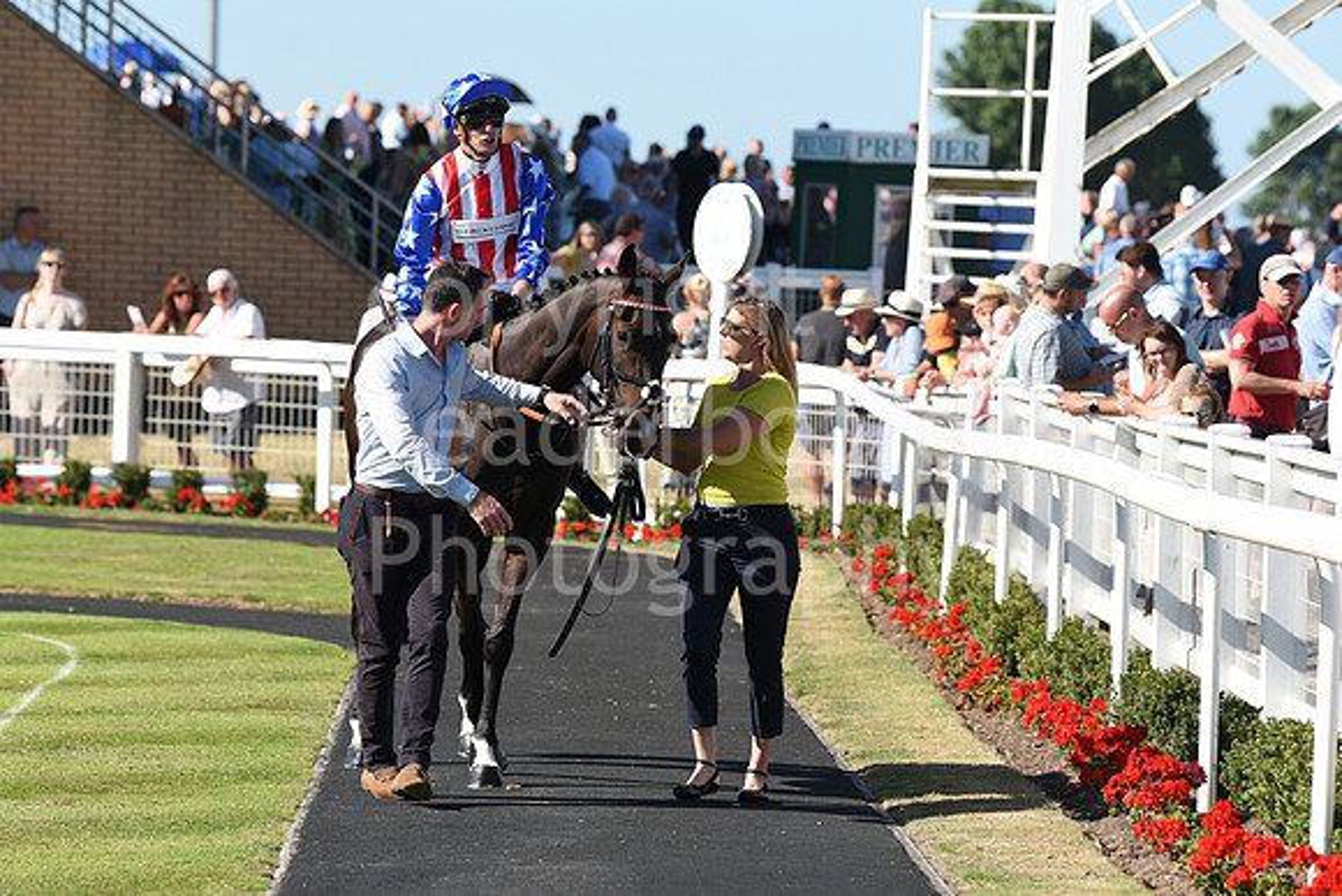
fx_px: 7084
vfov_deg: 7.2
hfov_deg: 10.8
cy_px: 448
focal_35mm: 190
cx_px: 671
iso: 400
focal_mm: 190
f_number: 5.6
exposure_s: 1/1600
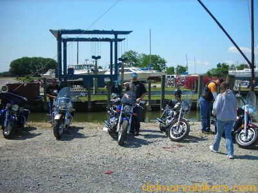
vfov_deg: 37.7
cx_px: 129
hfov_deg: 49.0
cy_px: 96
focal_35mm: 38
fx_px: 283
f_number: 6.4
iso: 50
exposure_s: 1/150
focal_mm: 6.3
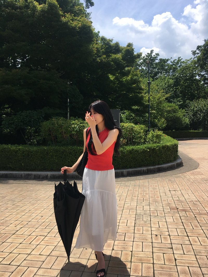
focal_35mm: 29
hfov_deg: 48.2
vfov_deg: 61.7
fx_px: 232
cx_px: 104
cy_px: 138
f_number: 2.2
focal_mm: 4.15
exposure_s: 1/1672
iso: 25
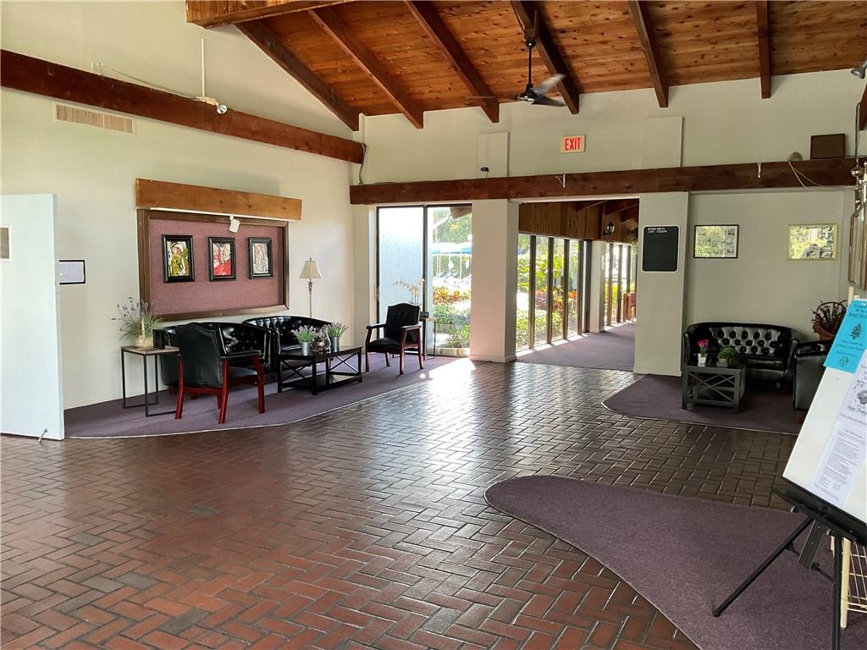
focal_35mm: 29
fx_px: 726
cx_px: 434
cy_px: 325
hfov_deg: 61.7
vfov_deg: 48.2
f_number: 1.8
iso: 64
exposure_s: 1/76
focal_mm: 3
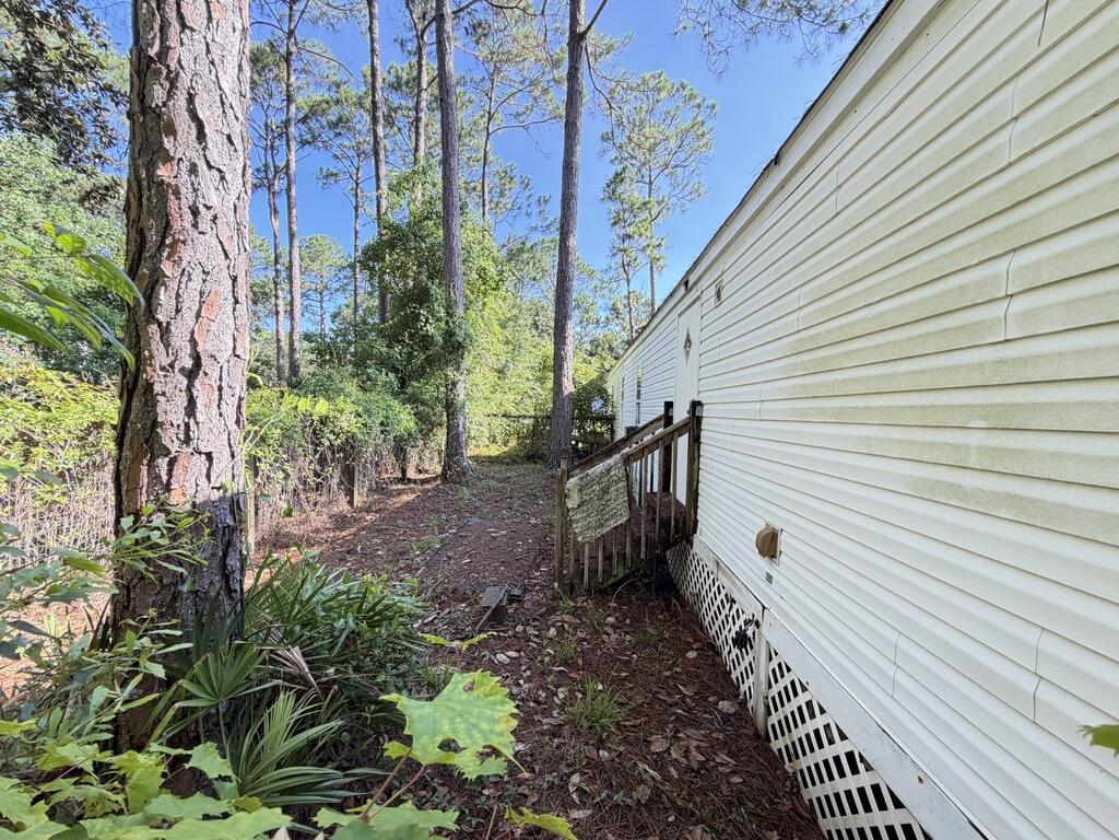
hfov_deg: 102.1
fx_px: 453
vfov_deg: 85.7
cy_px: 420
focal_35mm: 14
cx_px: 560
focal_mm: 2.22
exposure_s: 1/121
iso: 100
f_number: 2.2
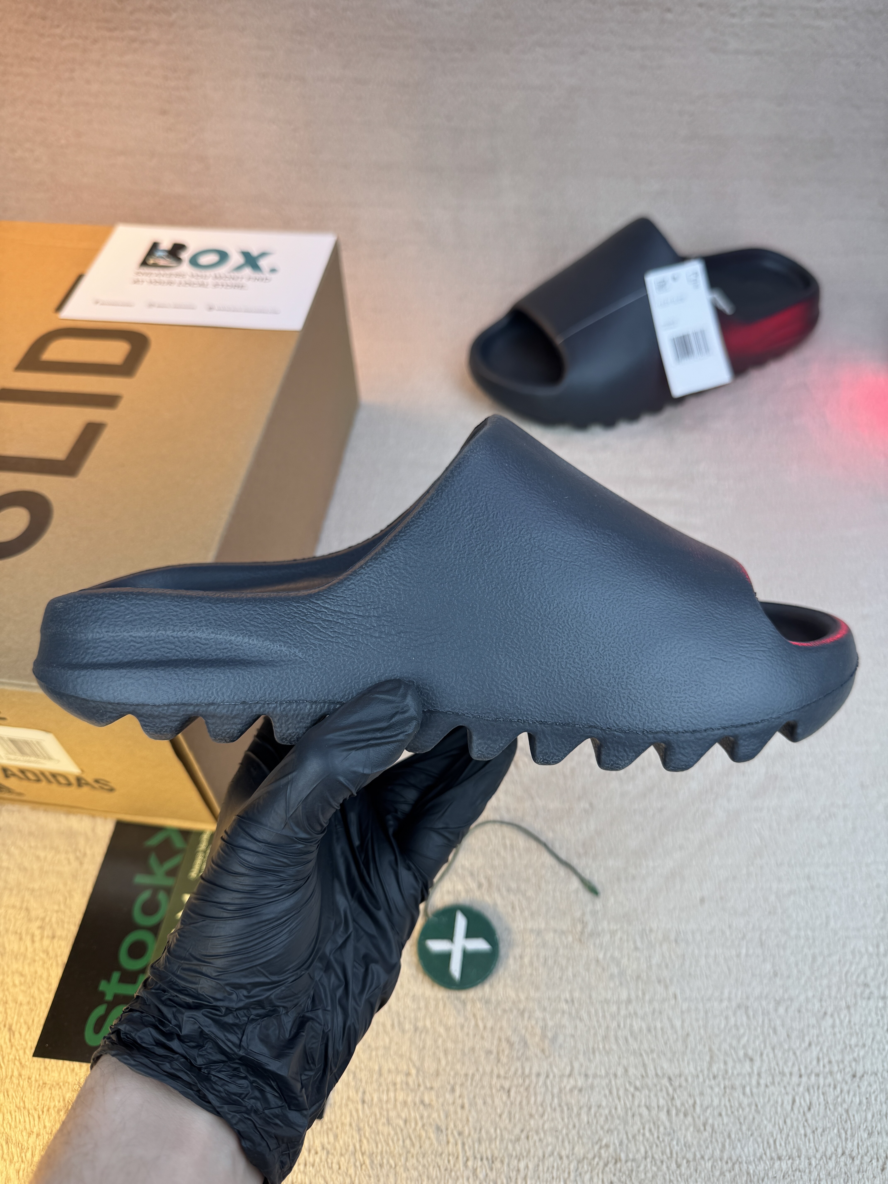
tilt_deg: -51.1
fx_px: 821
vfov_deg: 71.6
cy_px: 592
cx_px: 444
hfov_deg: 56.8
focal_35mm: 24
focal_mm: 6.76
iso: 80
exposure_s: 1/658
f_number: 1.78
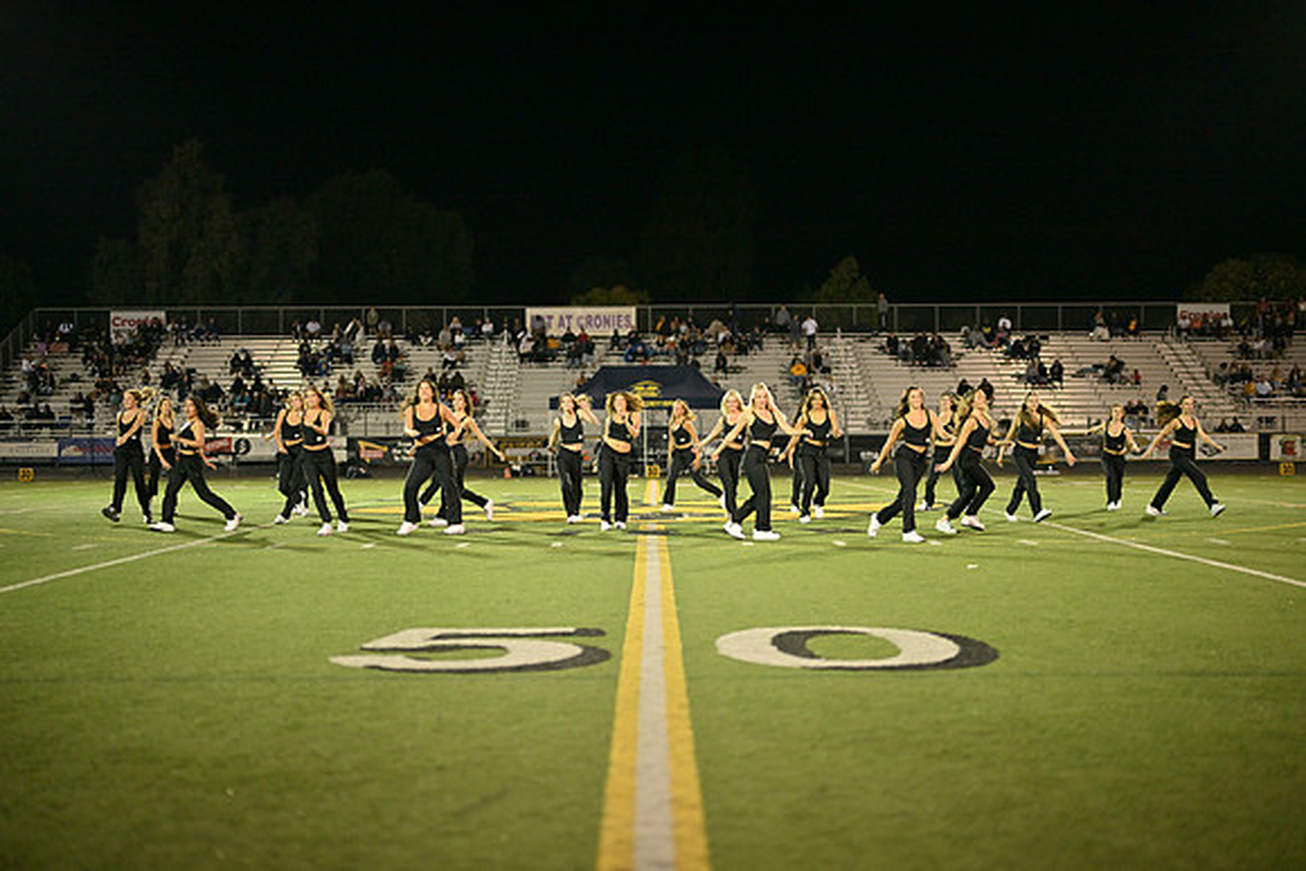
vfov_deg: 27.0
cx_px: 653
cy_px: 436
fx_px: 1814
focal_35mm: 50
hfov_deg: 39.6
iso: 500
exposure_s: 1/500
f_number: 1.2
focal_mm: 50
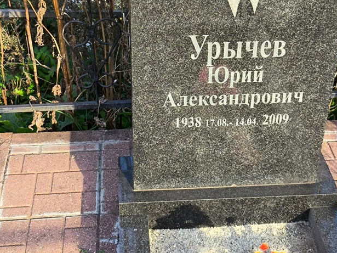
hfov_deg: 29.8
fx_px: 633
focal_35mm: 65
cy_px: 93
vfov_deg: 22.5
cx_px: 175
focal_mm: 4.71
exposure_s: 1/143
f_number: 1.7
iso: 50
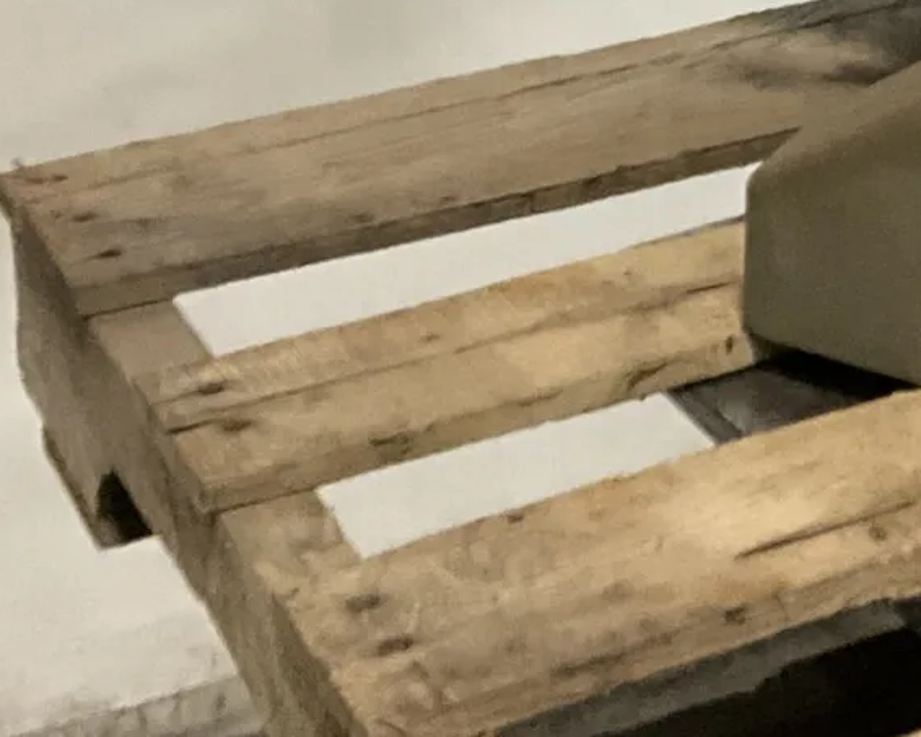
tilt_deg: -11.2
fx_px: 2726
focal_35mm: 100
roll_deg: +2.6
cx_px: 1038
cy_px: -203
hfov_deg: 18.4
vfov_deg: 14.8
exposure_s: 1/51
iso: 320
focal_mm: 3
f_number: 1.8
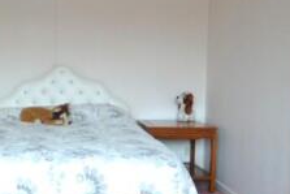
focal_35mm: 44
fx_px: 355
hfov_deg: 42.6
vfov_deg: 30.6
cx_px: 62
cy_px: 101
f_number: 3.5
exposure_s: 1/60
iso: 640
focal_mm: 10
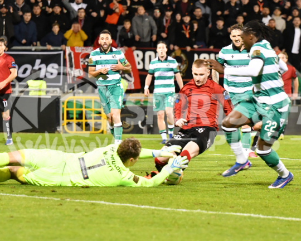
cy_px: 117
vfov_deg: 4.1
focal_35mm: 375
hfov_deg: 5.2
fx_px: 3341
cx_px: 181
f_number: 4
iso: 5600
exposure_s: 1/800
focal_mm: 180
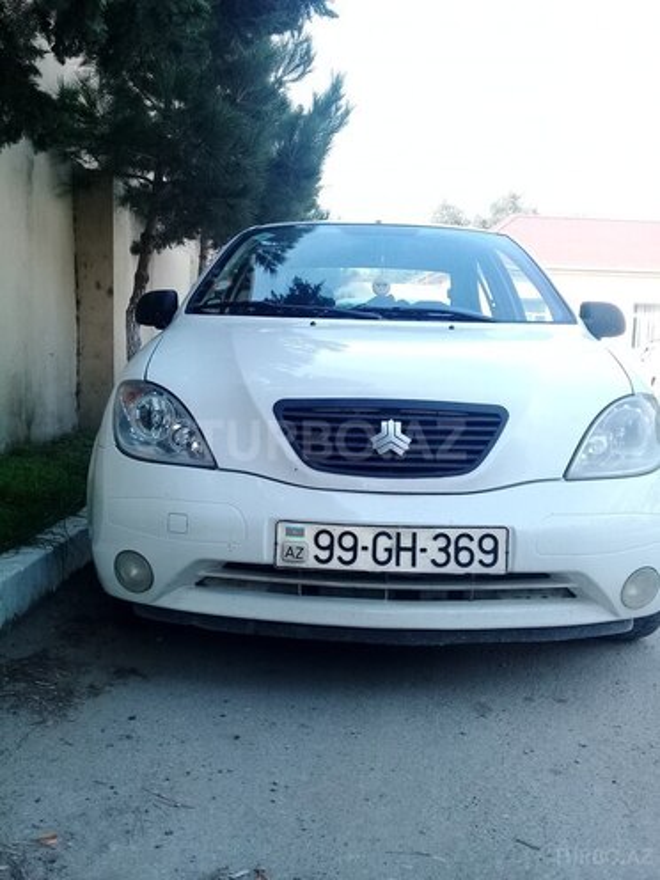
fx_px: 788
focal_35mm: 31
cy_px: 440
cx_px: 330
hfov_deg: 45.4
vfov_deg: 58.4
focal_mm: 3.3
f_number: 2.2
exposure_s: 1/248
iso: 64
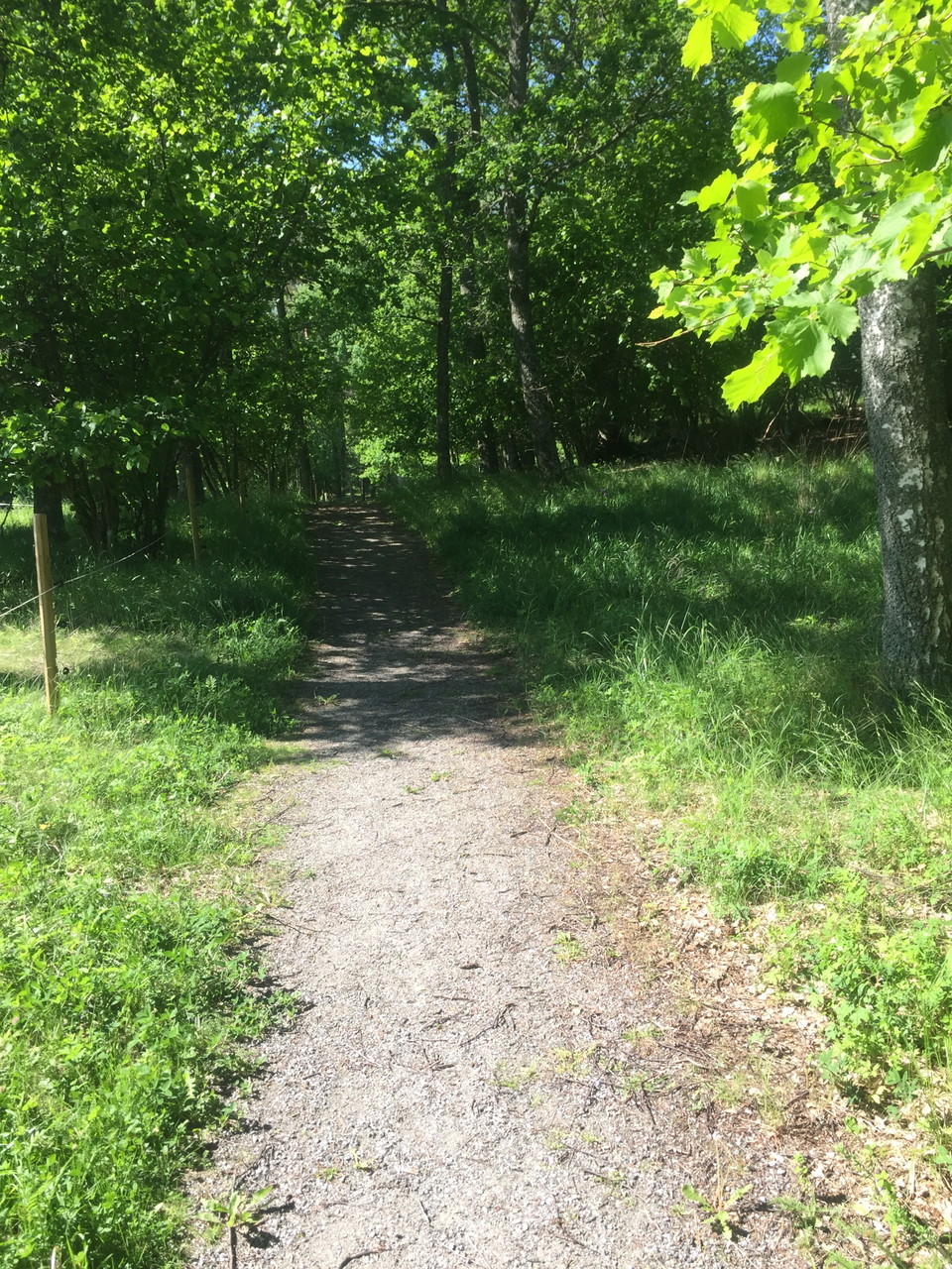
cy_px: 634
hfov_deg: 48.2
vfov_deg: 61.7
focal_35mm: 29
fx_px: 1063
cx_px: 476
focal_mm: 4.15
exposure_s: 1/363
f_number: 2.2
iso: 32
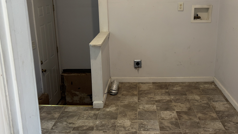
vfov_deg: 28.9
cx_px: 135
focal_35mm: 41
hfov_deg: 49.3
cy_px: 54
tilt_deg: -13.6
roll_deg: +0.9
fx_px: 259
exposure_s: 1/24
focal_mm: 5.96
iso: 50
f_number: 1.6
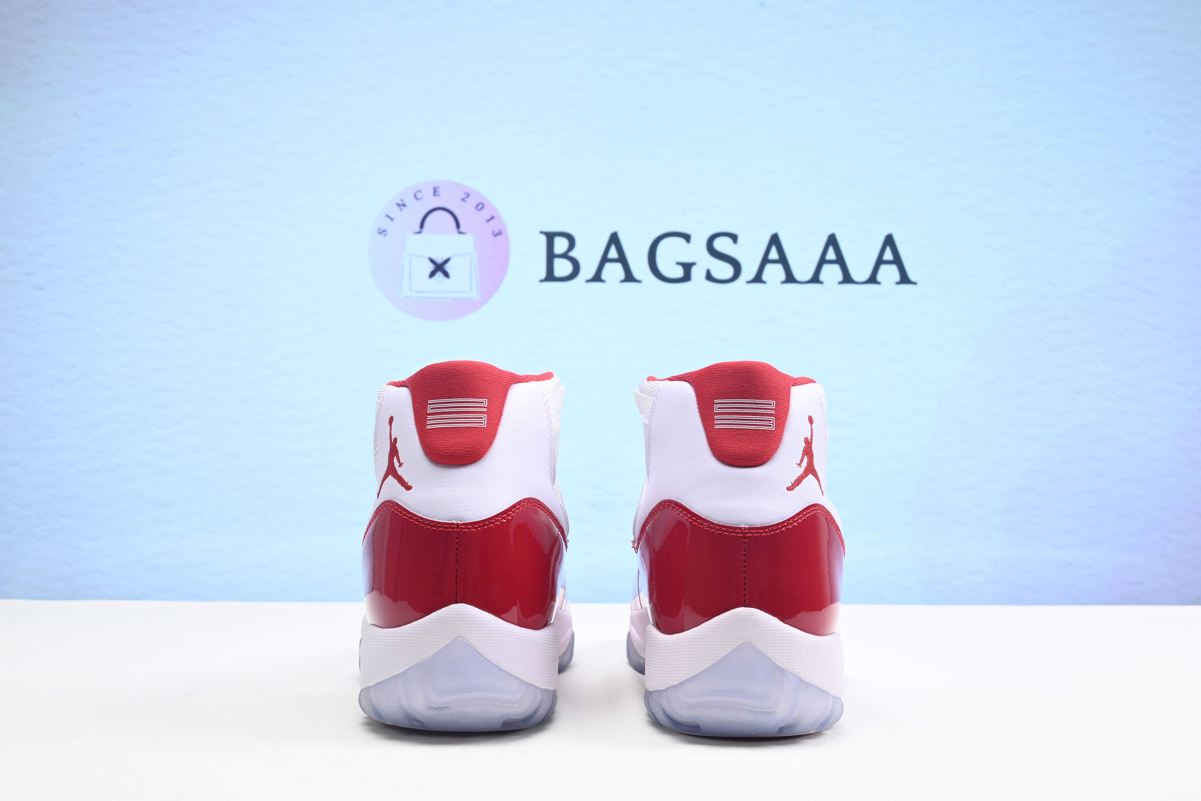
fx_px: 1302
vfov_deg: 34.2
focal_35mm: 39
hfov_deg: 49.5
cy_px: 400
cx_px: 600
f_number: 16
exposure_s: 1/2
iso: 100
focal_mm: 39
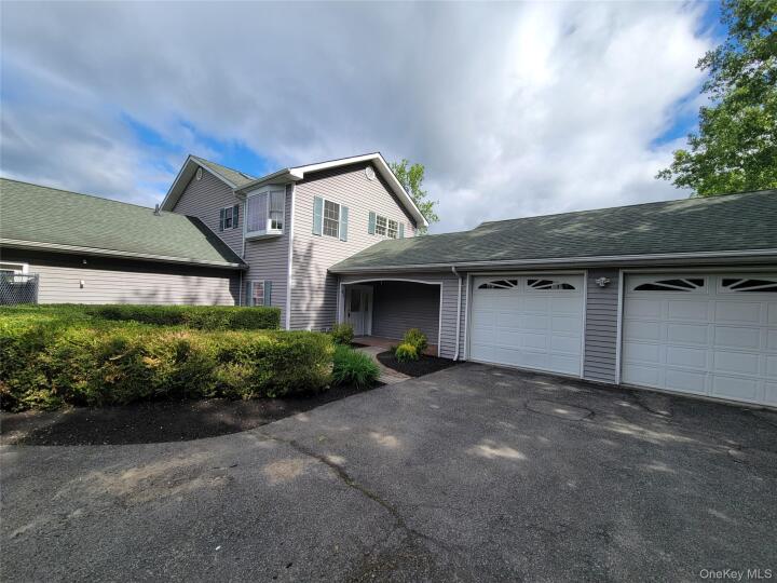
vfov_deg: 89.9
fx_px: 292
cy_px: 292
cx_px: 388
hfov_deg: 106.2
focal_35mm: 13
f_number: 2.2
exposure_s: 1/1468
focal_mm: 2.2
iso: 50
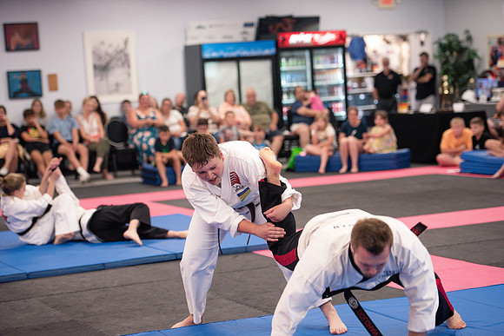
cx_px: 252
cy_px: 168
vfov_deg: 14.4
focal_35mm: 95
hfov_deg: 21.5
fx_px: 1330
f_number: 2.8
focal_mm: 95
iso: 1600
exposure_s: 1/400
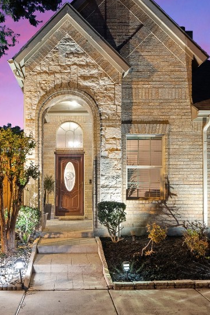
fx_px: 298
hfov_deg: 38.5
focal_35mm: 34
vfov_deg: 55.5
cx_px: 72
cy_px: 187
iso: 400
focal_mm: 16
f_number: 7.1
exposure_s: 15
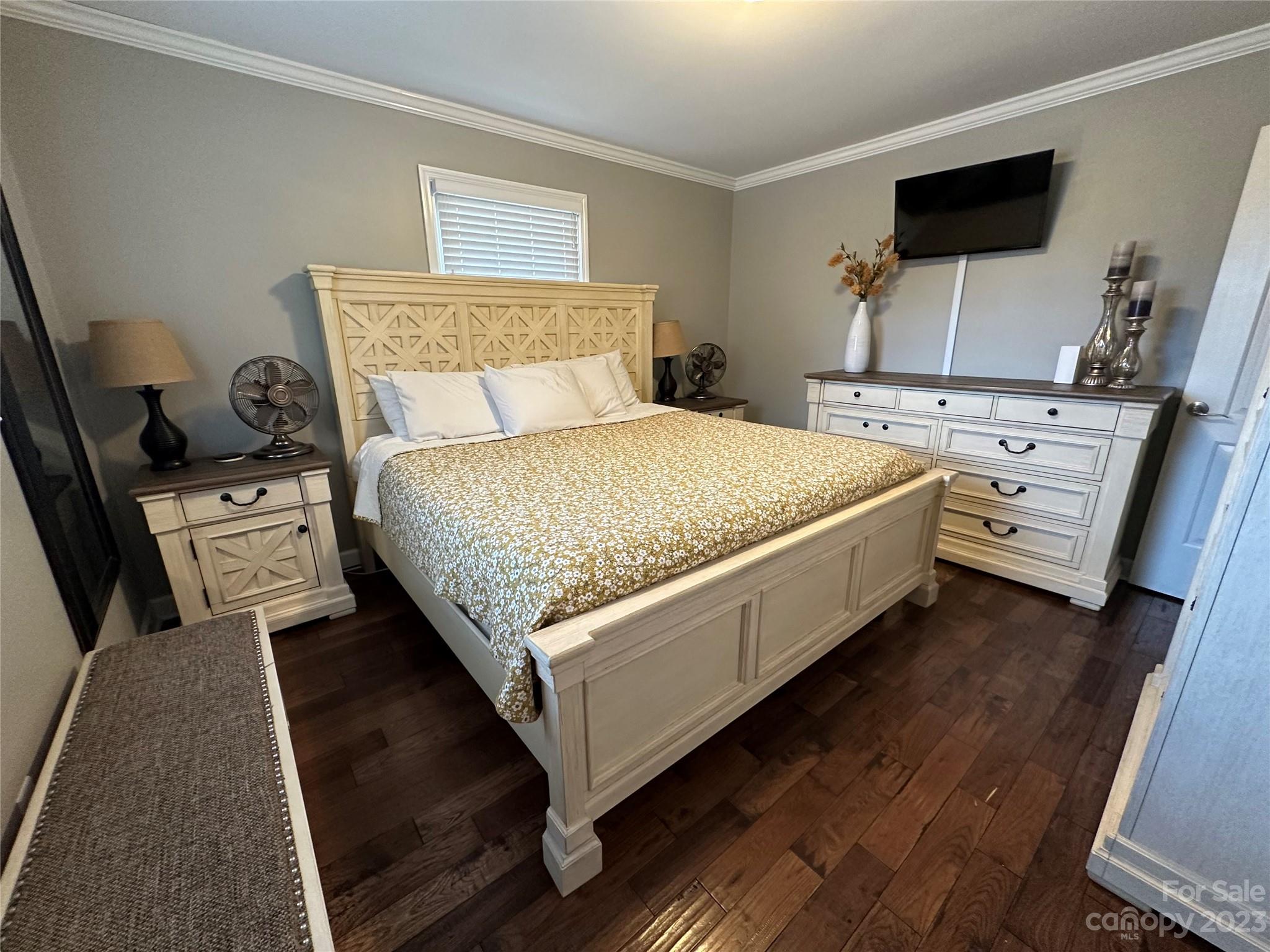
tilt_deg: -16.2
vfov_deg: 85.7
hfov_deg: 102.1
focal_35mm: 14
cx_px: 635
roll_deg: +0.2
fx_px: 514
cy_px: 476
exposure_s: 1/60
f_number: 2.2
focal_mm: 2.22
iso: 320
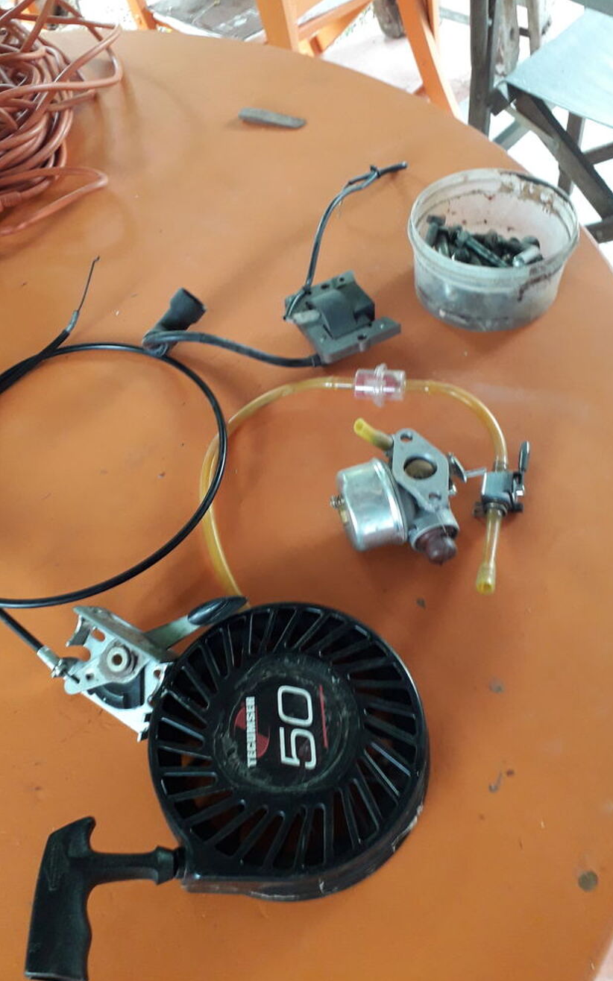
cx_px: 277
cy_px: 495
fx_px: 776
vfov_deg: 64.6
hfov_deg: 43.1
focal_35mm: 29
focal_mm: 3.6
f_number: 1.9
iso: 160
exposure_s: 1/33
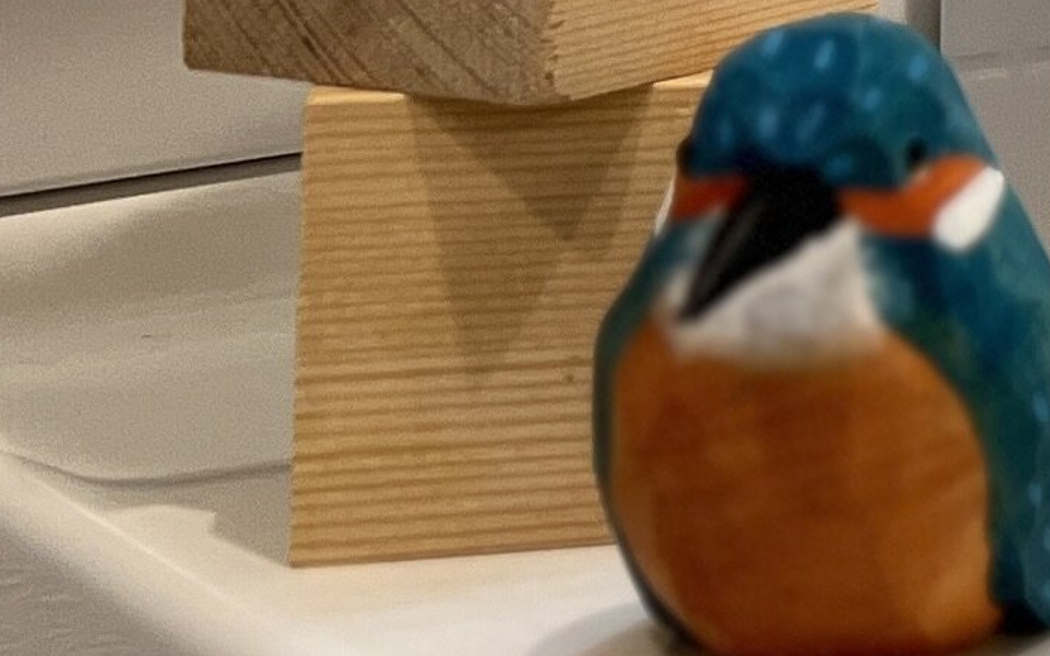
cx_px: 2701
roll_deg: -0.6
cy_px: -820
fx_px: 4550
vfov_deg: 7.8
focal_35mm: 159
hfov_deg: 10.8
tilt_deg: -1.3
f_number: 1.5
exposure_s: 1/50
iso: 64
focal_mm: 5.7
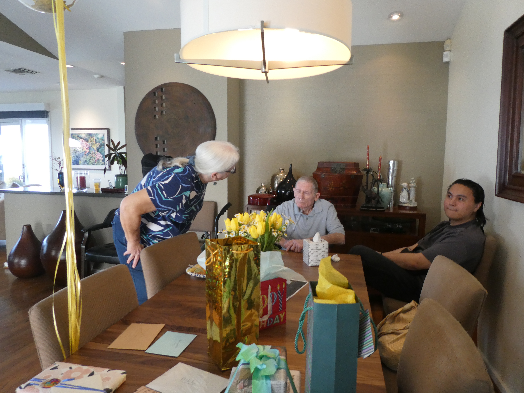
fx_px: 363
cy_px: 196
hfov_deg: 71.6
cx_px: 262
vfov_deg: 56.8
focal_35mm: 24
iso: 250
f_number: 3.3
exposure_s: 1/60
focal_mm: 4.3
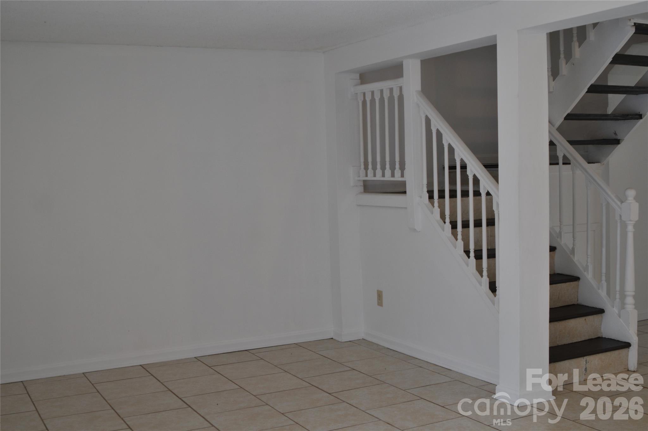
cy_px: 216
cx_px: 324
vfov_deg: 31.8
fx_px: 755
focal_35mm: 42
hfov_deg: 46.5
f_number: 3.2
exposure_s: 1/40
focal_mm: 28
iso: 200
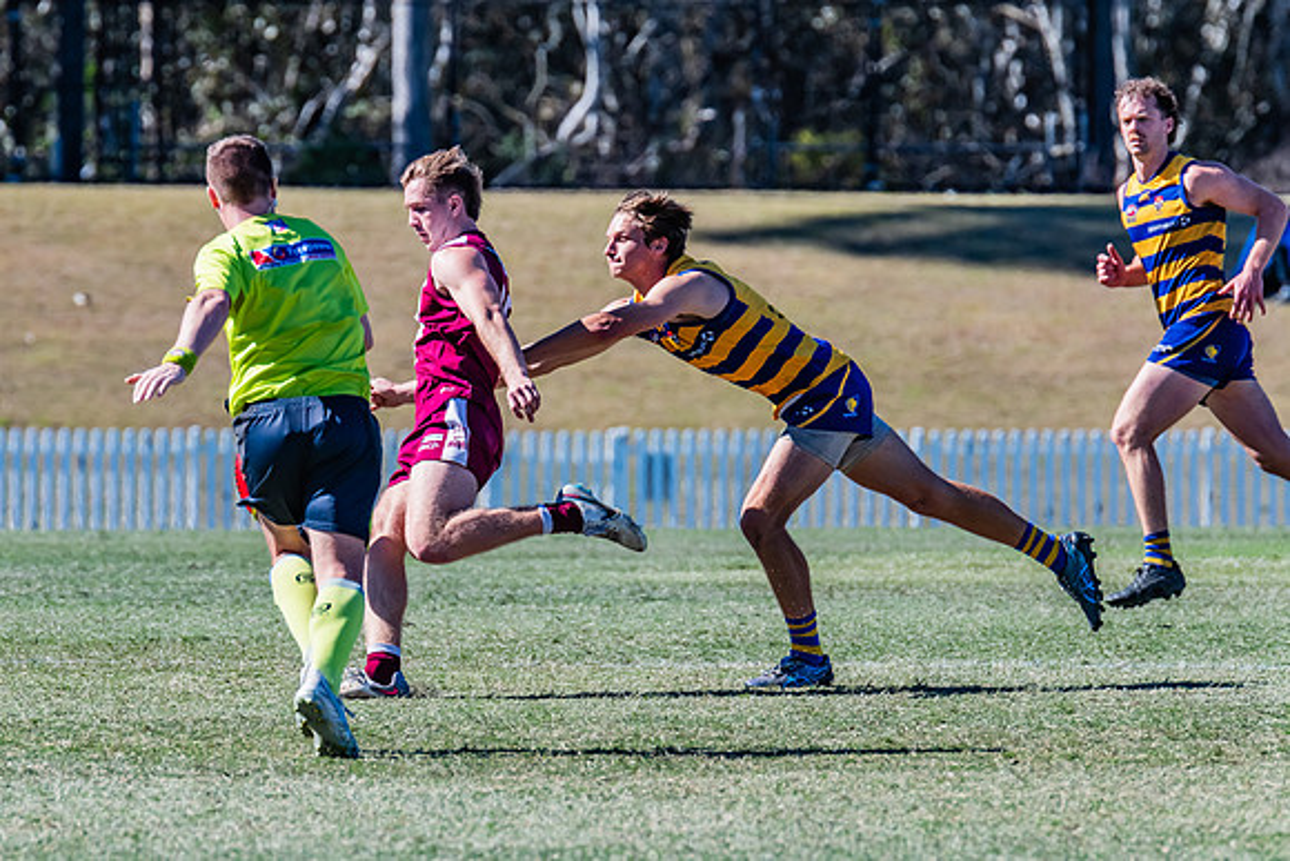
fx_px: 18167
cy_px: 468
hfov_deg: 4.1
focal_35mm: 507
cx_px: 512
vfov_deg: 2.7
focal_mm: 420
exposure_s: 1/1600
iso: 800
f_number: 9
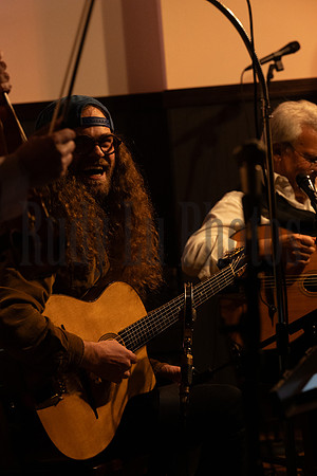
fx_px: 1585
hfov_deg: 11.4
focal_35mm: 120
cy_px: 238
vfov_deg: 17.1
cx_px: 158
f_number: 5.6
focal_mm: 120
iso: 6400
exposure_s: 1/100
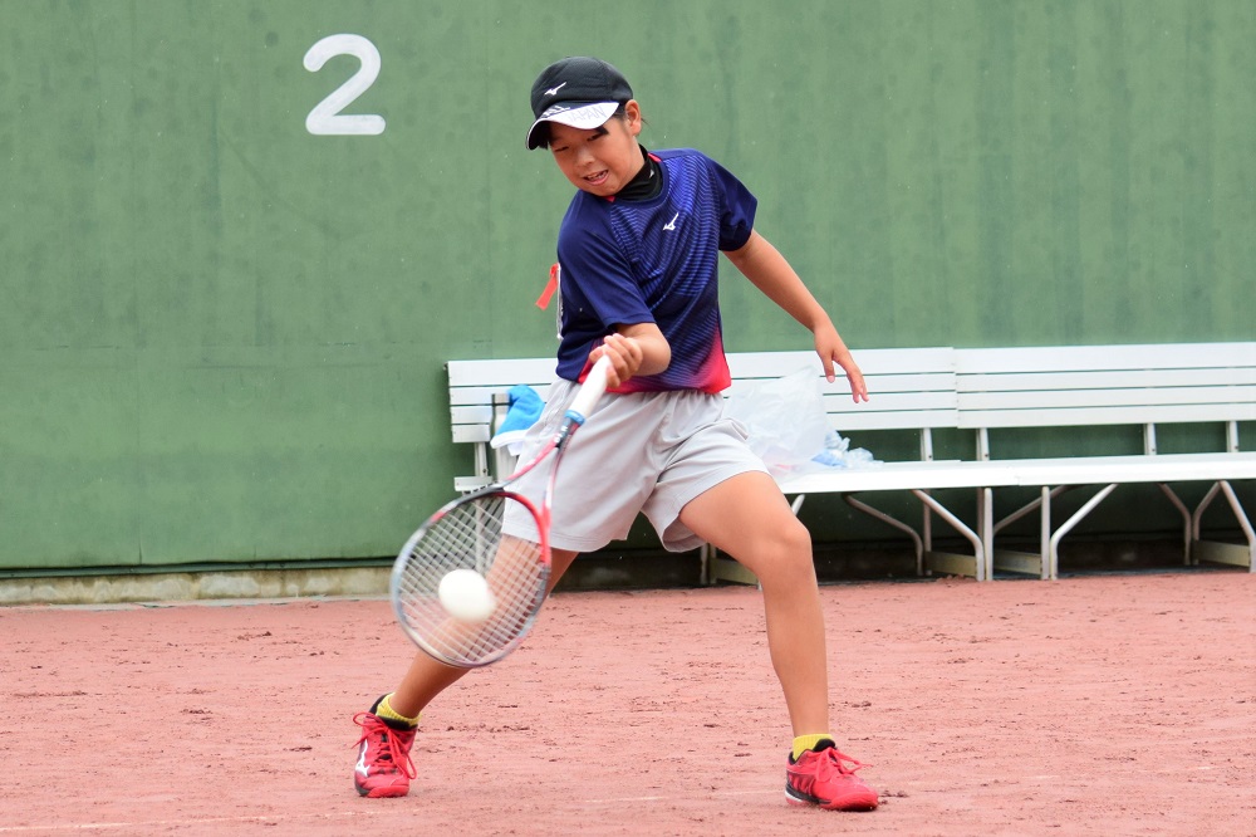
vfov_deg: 13.0
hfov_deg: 19.5
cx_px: 628
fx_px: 3662
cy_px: 418
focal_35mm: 105
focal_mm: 70
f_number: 4.5
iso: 500
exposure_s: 1/1250
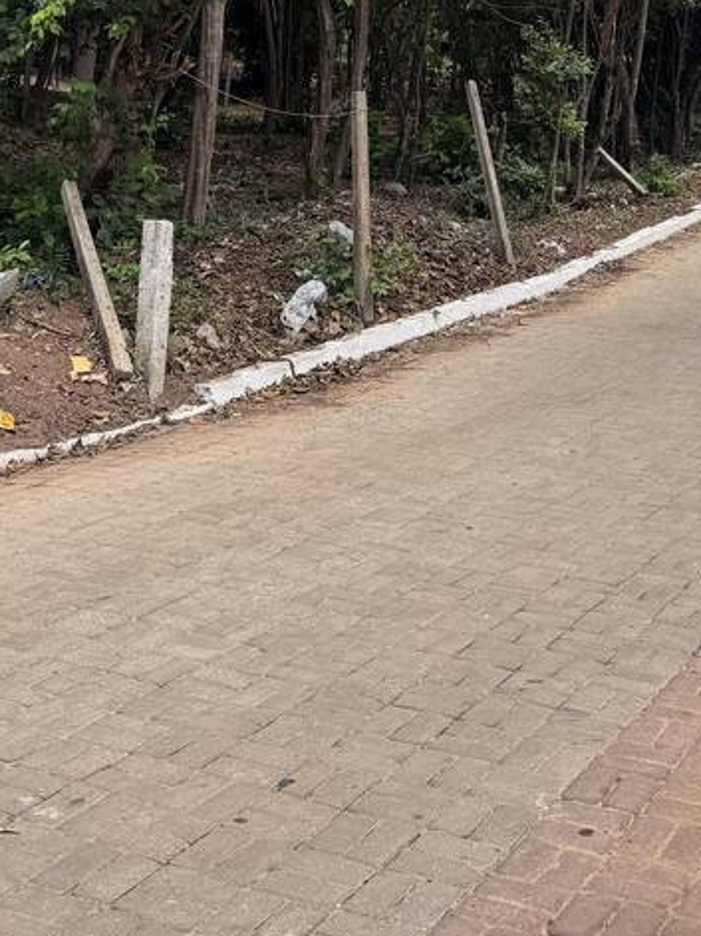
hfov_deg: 26.3
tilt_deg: +1.4
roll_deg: +0.5
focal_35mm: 55
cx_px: 500
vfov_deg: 31.7
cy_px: -46
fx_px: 1486
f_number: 1.78
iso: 80
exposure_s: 1/2041
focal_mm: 6.76
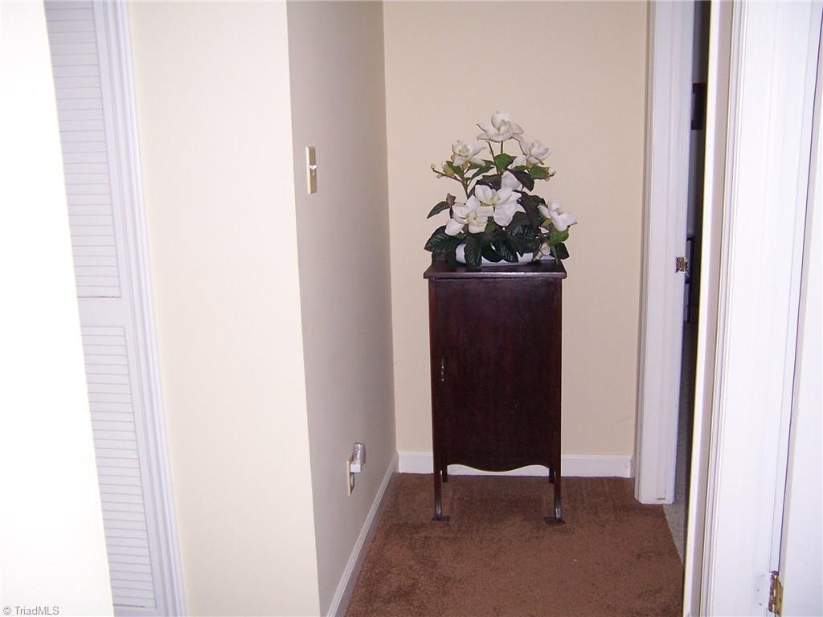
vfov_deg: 42.9
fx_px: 785
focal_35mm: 33
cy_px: 308
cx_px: 412
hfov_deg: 55.4
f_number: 2.8
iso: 140
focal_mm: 5.5
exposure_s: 1/60
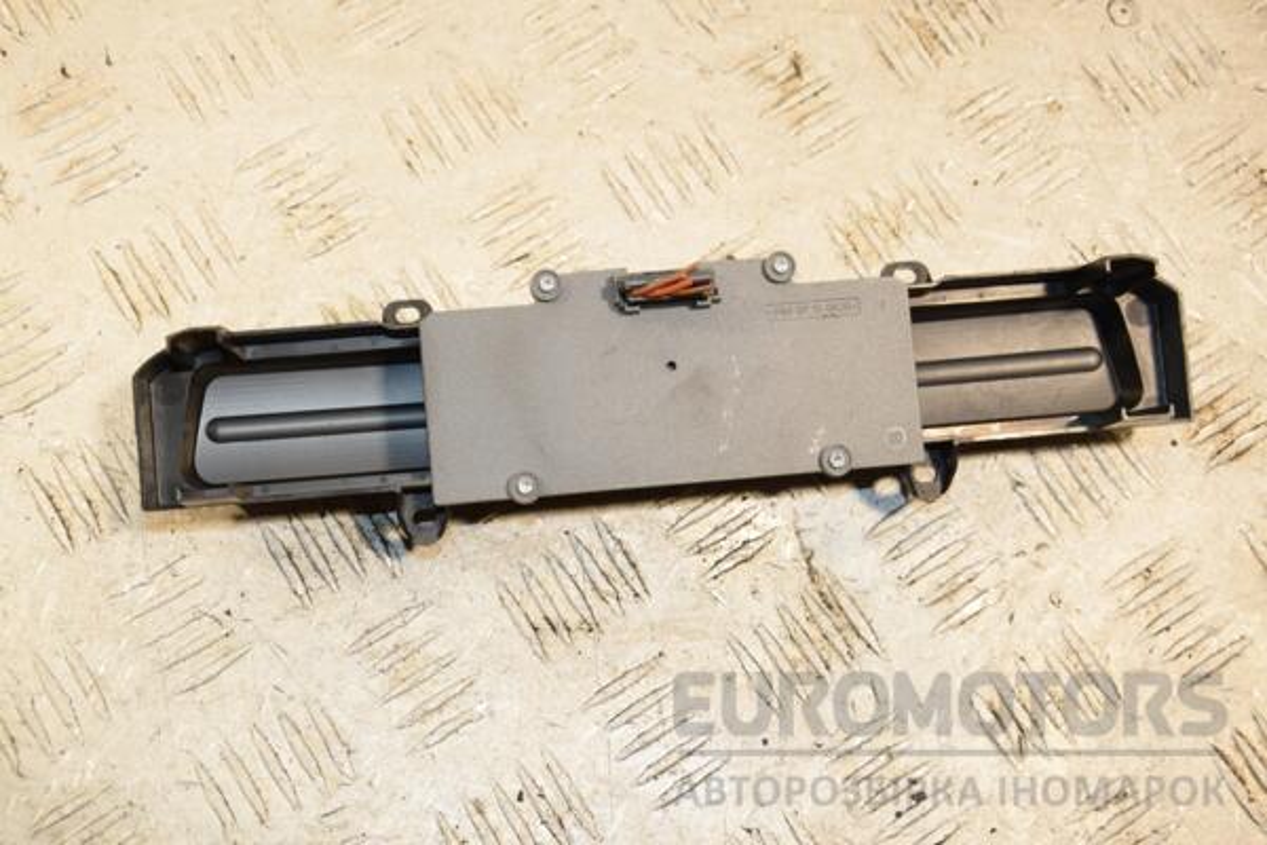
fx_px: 2006
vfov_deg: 23.8
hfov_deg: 35.1
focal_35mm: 57
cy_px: 422
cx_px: 634
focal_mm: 38
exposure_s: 1/200
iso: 800
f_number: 7.1
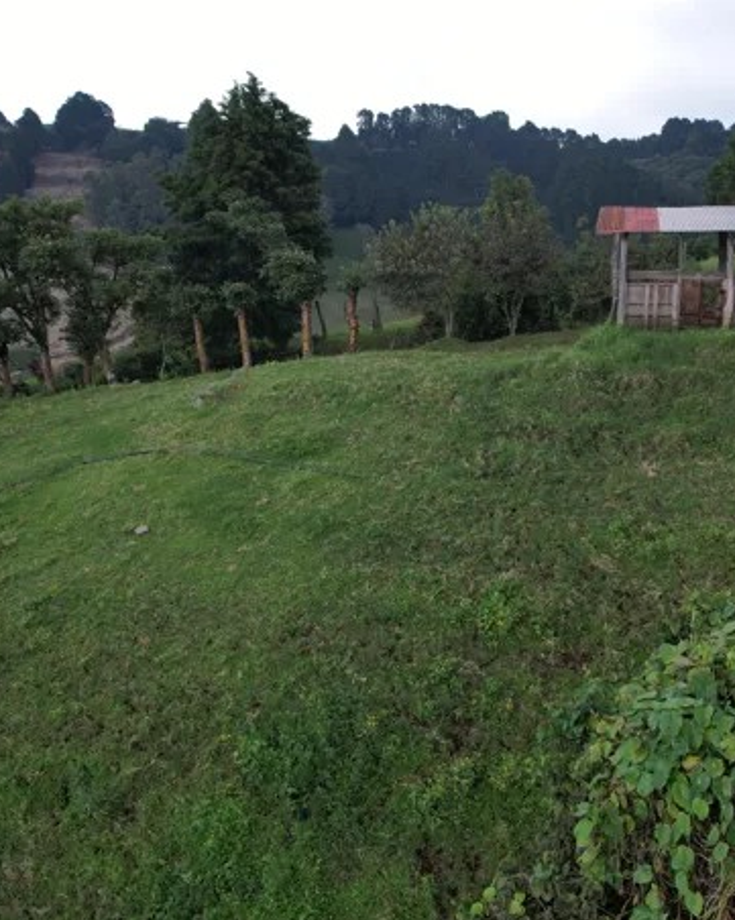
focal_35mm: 32
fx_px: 871
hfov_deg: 45.7
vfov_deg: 55.7
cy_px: 469
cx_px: 405
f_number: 2.8
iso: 100
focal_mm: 8.38
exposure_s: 1/725
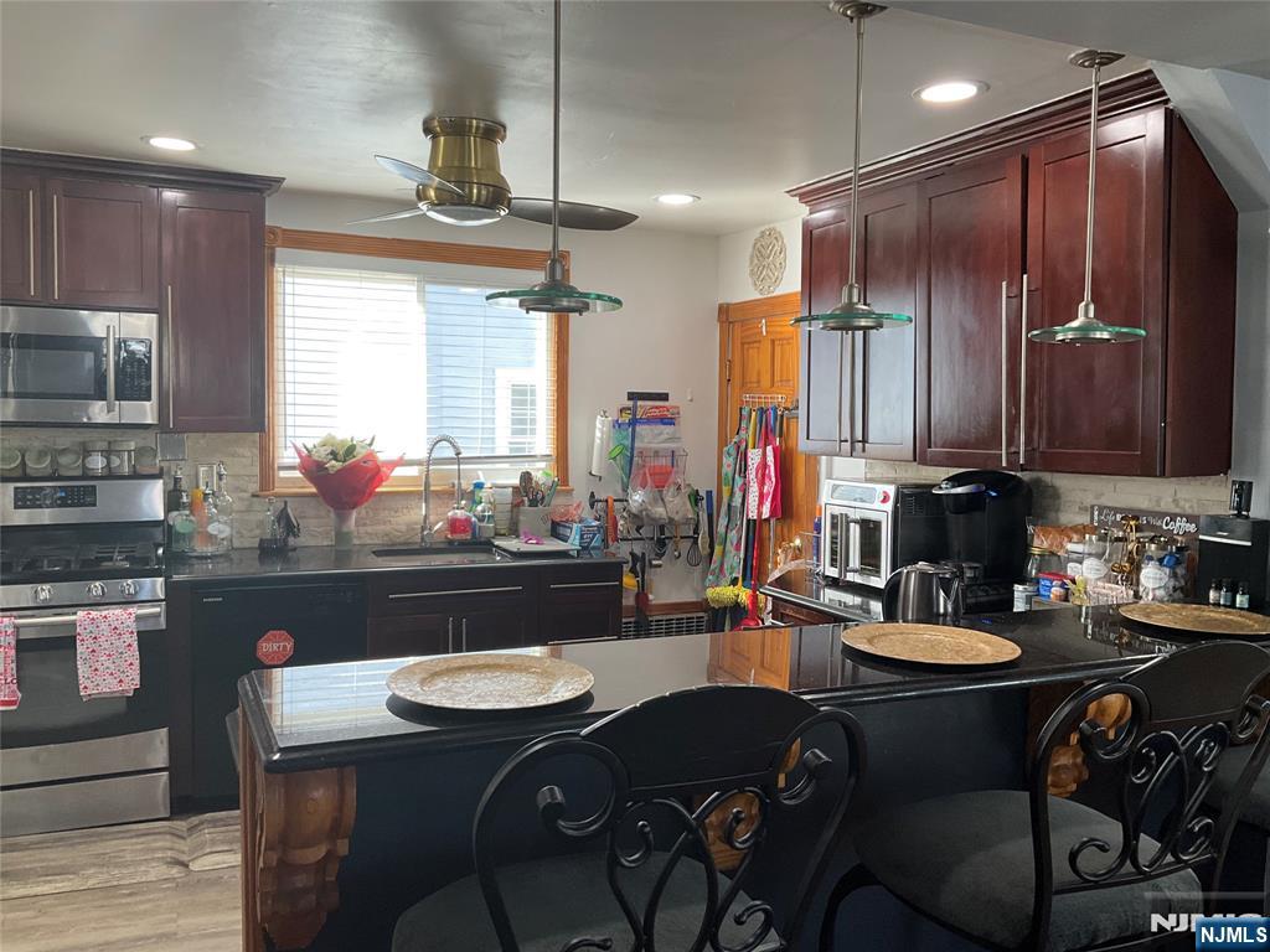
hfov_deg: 61.7
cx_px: 635
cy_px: 476
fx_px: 1064
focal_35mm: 29
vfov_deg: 48.2
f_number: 1.8
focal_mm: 3
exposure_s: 1/120
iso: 64
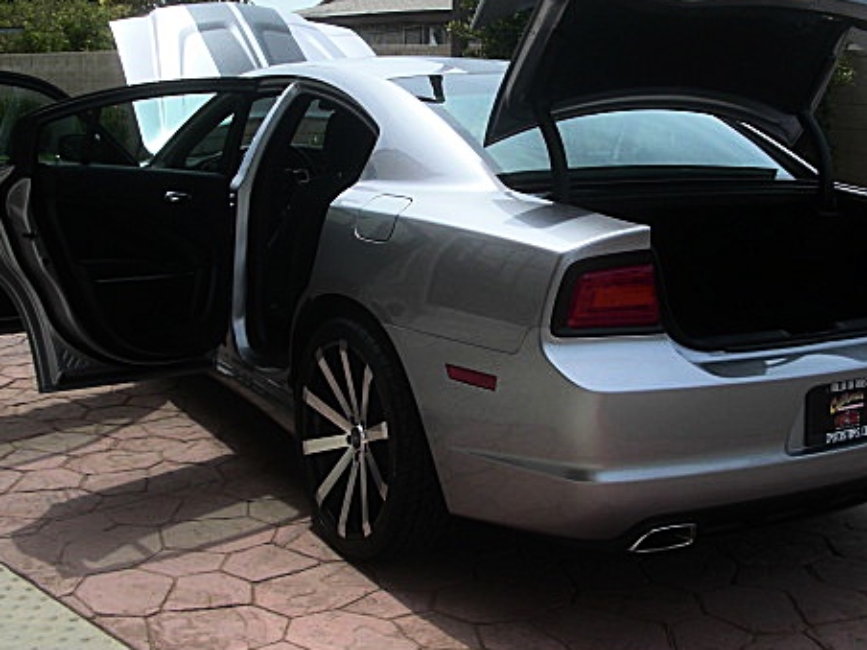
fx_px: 1277
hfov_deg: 37.5
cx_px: 455
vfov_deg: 28.6
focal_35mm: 51
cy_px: 301
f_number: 2.8
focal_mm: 6.3
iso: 50
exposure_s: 1/800
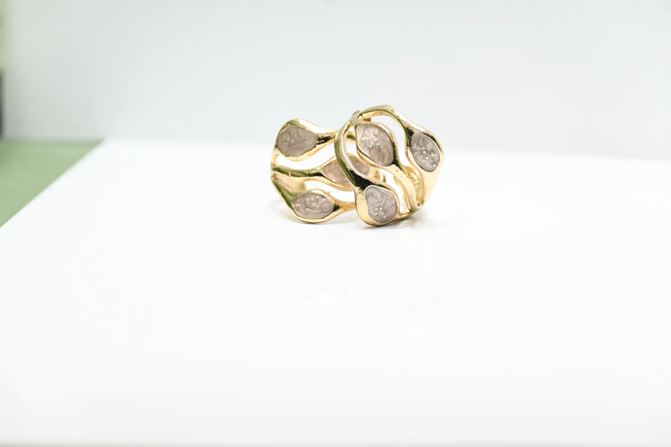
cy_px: 224
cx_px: 336
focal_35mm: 116
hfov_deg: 17.7
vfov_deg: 11.9
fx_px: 2153
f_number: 4.8
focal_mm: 77
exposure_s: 1/250
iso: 400
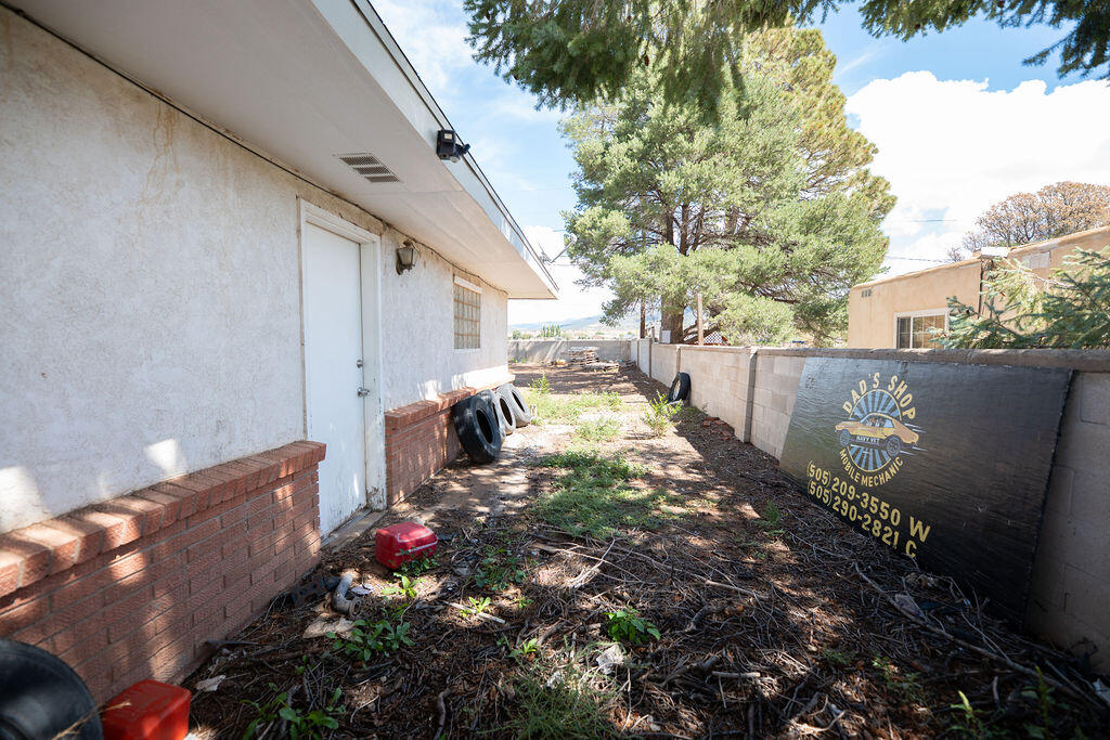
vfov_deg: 81.2
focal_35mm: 14
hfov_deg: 104.2
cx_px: 555
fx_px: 432
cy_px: 370
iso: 125
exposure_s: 1/400
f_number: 2.8
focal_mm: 14
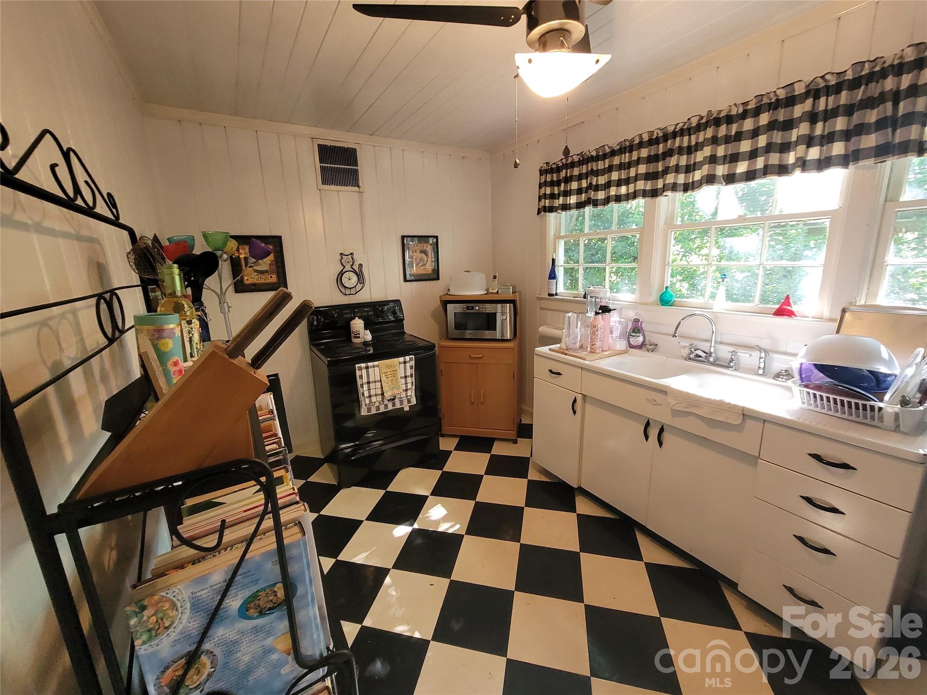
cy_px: 348
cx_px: 464
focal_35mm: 13
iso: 250
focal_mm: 2.2
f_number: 2.2
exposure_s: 1/60
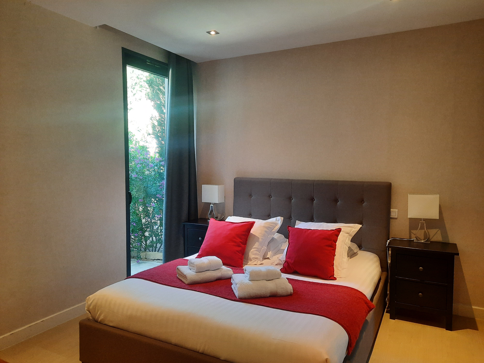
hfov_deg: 69.4
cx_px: 242
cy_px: 182
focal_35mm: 25
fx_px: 350
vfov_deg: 54.9
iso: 250
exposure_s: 1/50
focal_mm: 4.6
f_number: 2
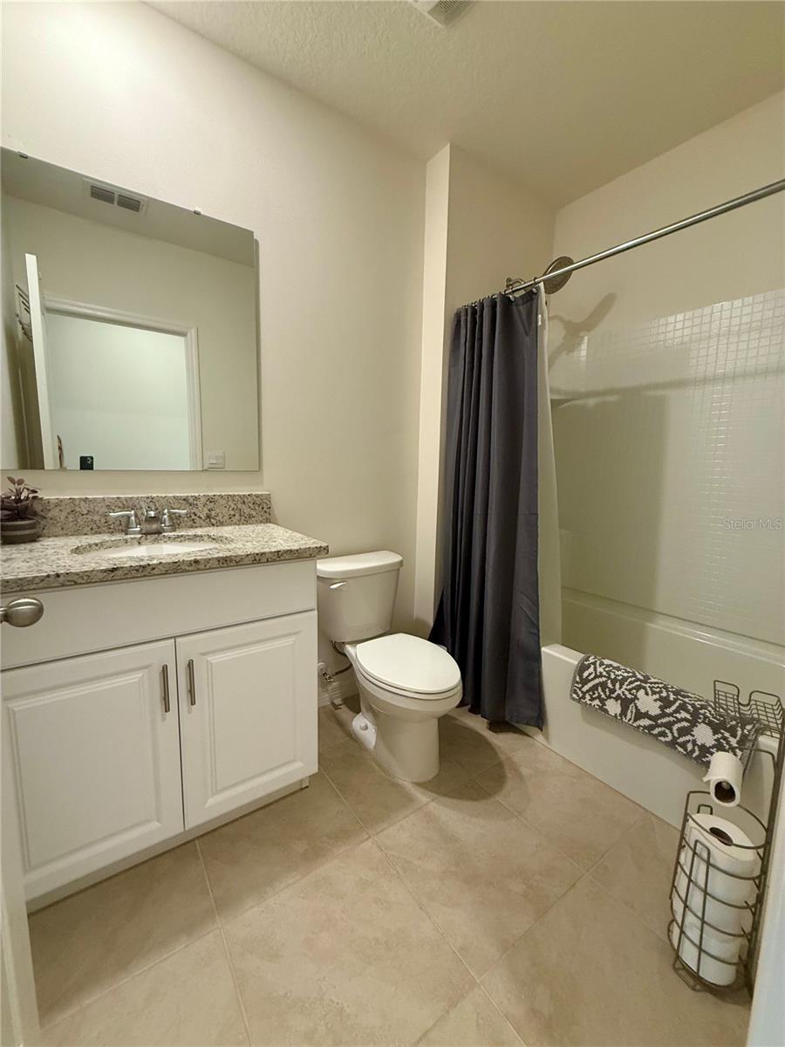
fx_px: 423
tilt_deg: -6.3
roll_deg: -1.0
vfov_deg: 102.1
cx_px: 392
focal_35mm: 14
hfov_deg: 85.7
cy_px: 524
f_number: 2.2
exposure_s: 1/60
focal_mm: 2.22
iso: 250
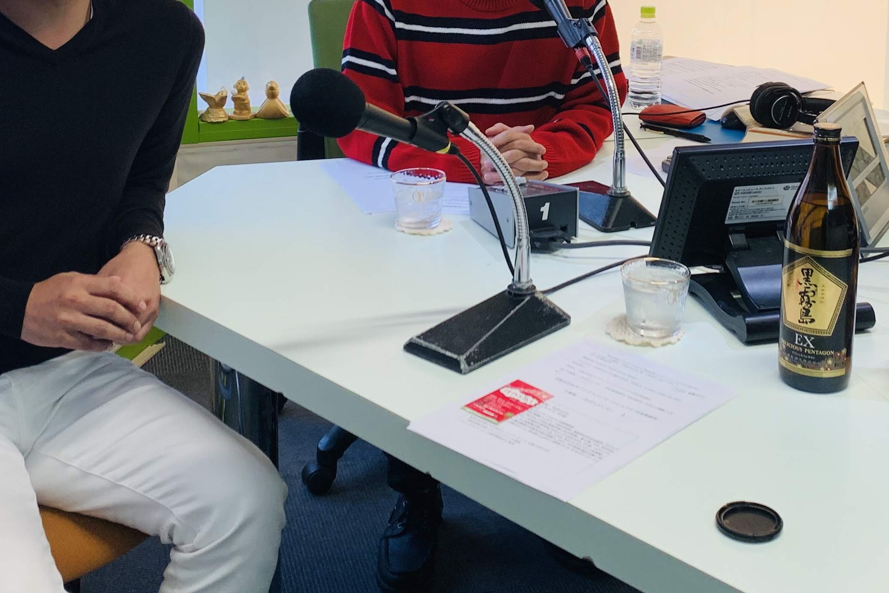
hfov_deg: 37.4
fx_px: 1309
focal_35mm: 53
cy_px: 80
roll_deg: -0.7
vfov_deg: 24.9
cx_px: 517
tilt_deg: -10.7
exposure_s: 1/120
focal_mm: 4.25
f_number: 1.8
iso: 50
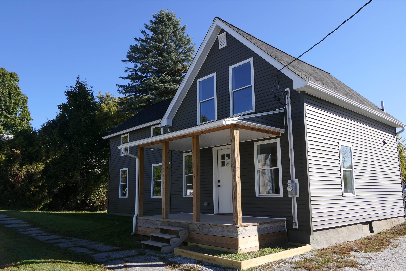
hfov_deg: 67.4
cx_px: 203
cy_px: 136
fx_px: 304
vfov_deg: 47.9
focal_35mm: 27
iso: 125
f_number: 4
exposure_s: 1/640
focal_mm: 10
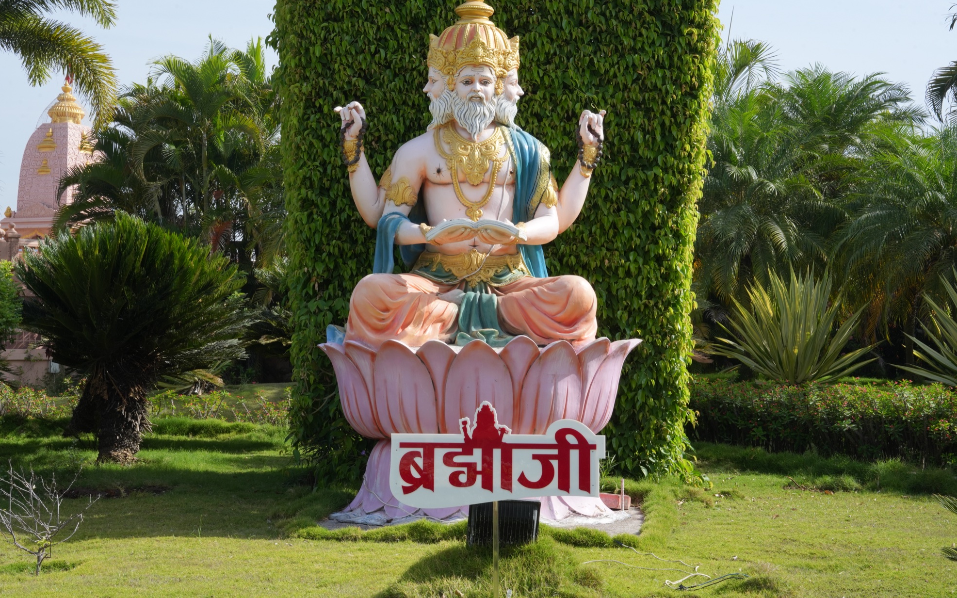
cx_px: 478
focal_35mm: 63
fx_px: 1643
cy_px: 275
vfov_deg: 20.6
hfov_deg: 32.5
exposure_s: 1/125
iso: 400
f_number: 20
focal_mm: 61
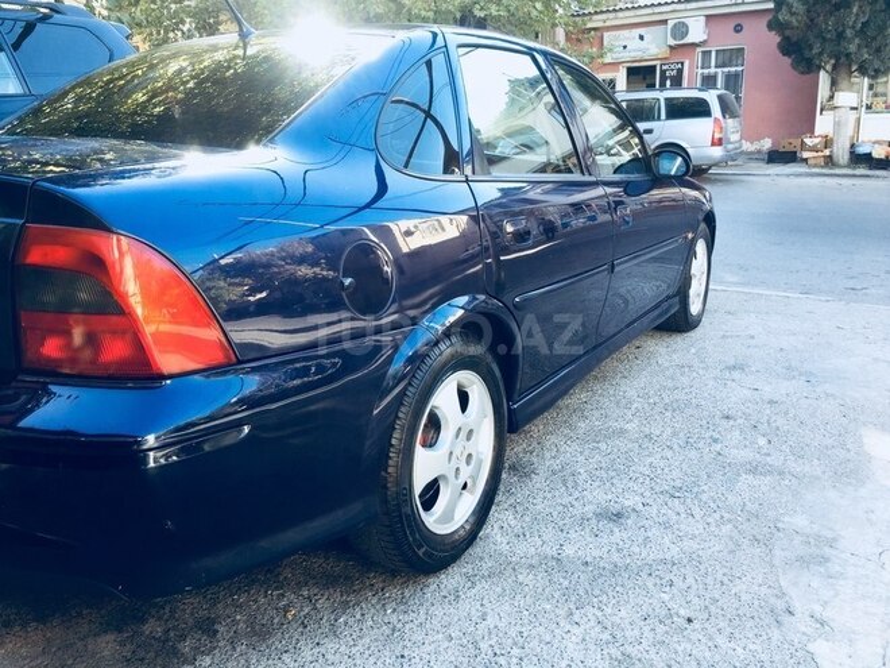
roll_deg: +1.9
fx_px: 746
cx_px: 445
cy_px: 334
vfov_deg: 48.2
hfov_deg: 61.7
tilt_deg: -16.3
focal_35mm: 29
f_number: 2.2
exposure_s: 1/100
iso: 32
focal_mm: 4.15
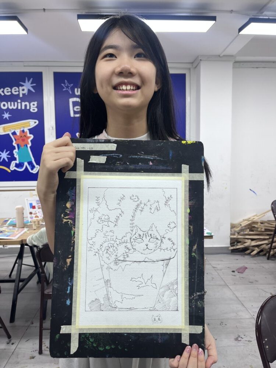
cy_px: 184
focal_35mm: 26
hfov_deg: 53.1
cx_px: 138
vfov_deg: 67.3
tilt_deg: -5.3
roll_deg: +1.4
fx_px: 276
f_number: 1.6
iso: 32
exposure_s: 1/100
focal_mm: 5.1
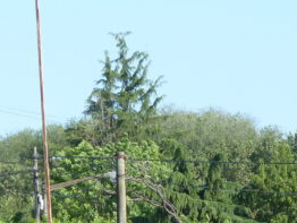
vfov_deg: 2.4
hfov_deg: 3.2
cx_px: 190
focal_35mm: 612
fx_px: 5256
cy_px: 223
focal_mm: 37.7
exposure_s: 1/500
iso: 125
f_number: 3.9
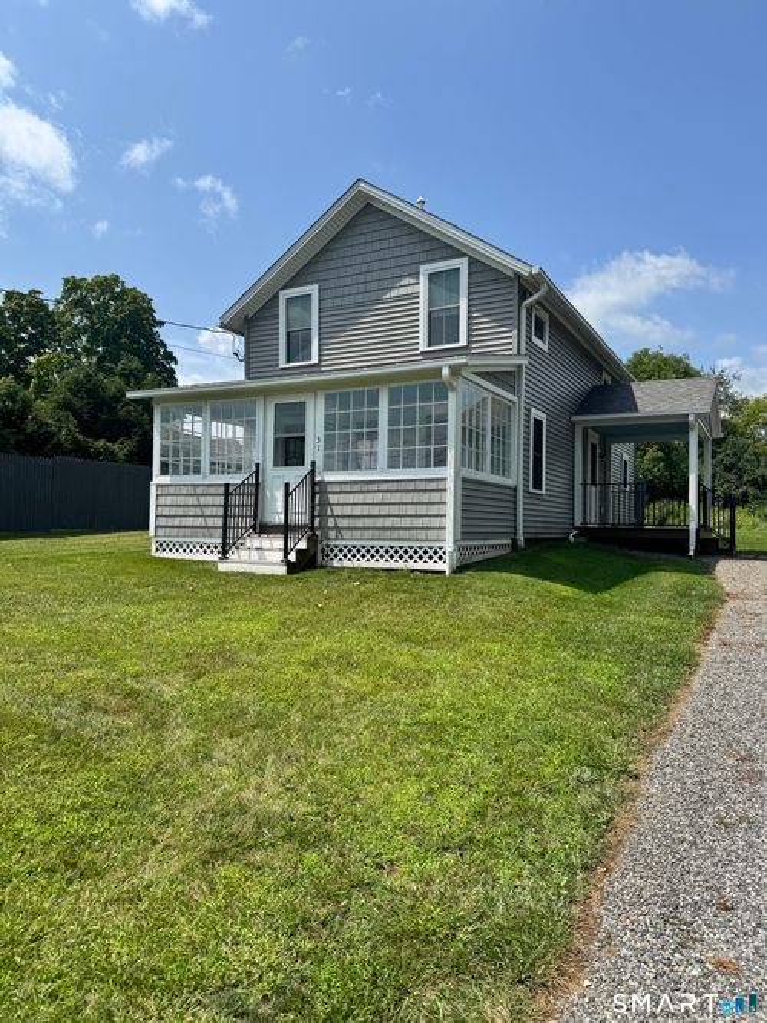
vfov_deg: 71.6
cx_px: 384
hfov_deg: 56.8
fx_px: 709
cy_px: 512
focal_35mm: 24
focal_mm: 6.76
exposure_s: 1/5814
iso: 80
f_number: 1.78
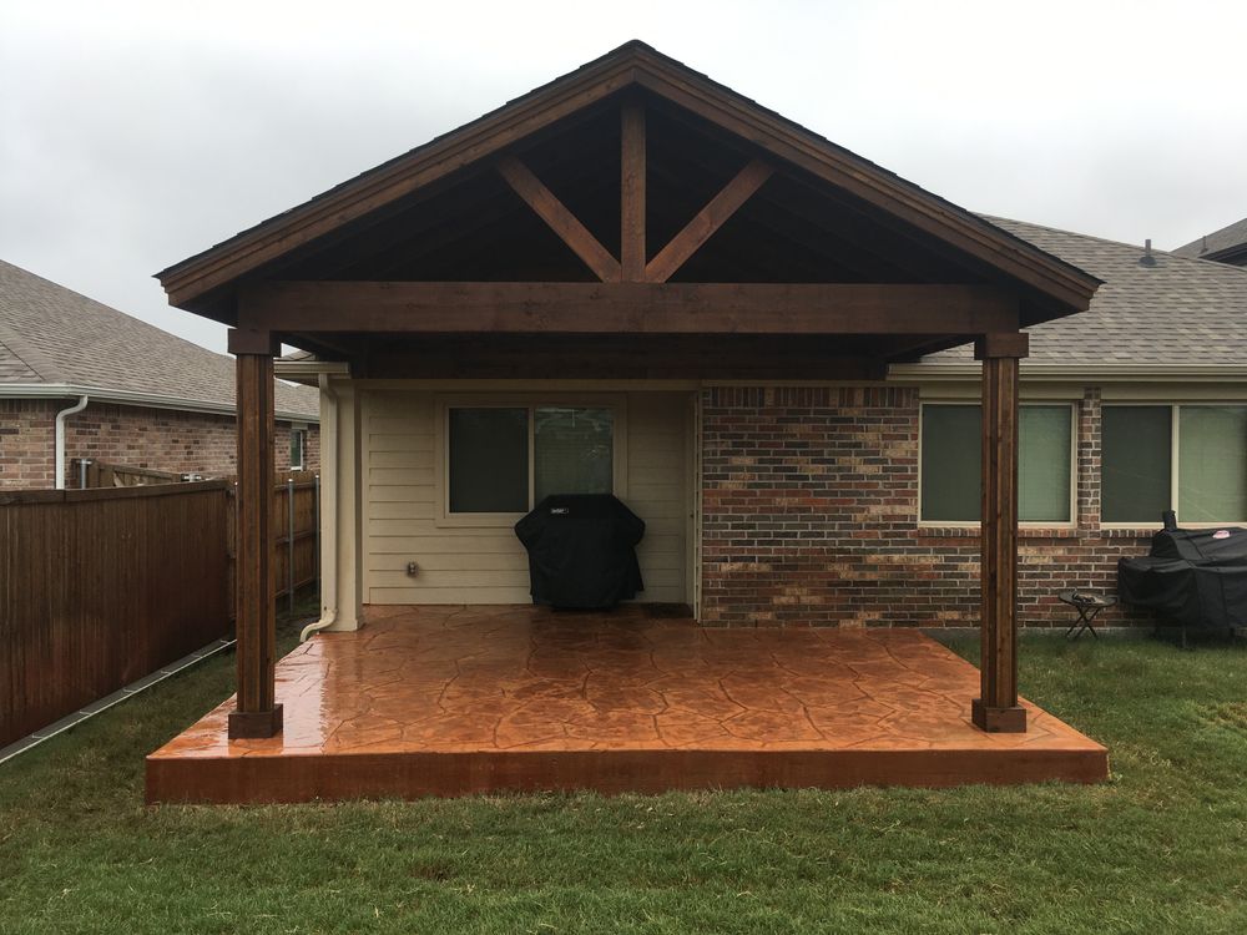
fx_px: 1045
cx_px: 624
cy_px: 468
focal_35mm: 29
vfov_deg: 48.2
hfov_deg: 61.7
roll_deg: +0.2
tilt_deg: -1.1
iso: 25
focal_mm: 4.15
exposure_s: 1/379
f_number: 2.2
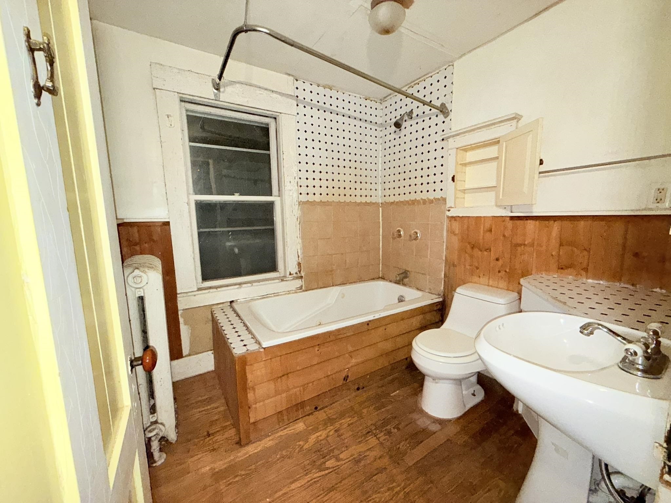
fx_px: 271
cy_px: 252
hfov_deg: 102.1
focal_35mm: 14
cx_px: 336
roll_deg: -0.2
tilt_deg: -7.7
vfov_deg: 85.7
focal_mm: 2.22
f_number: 2.2
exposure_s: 1/60
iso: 320
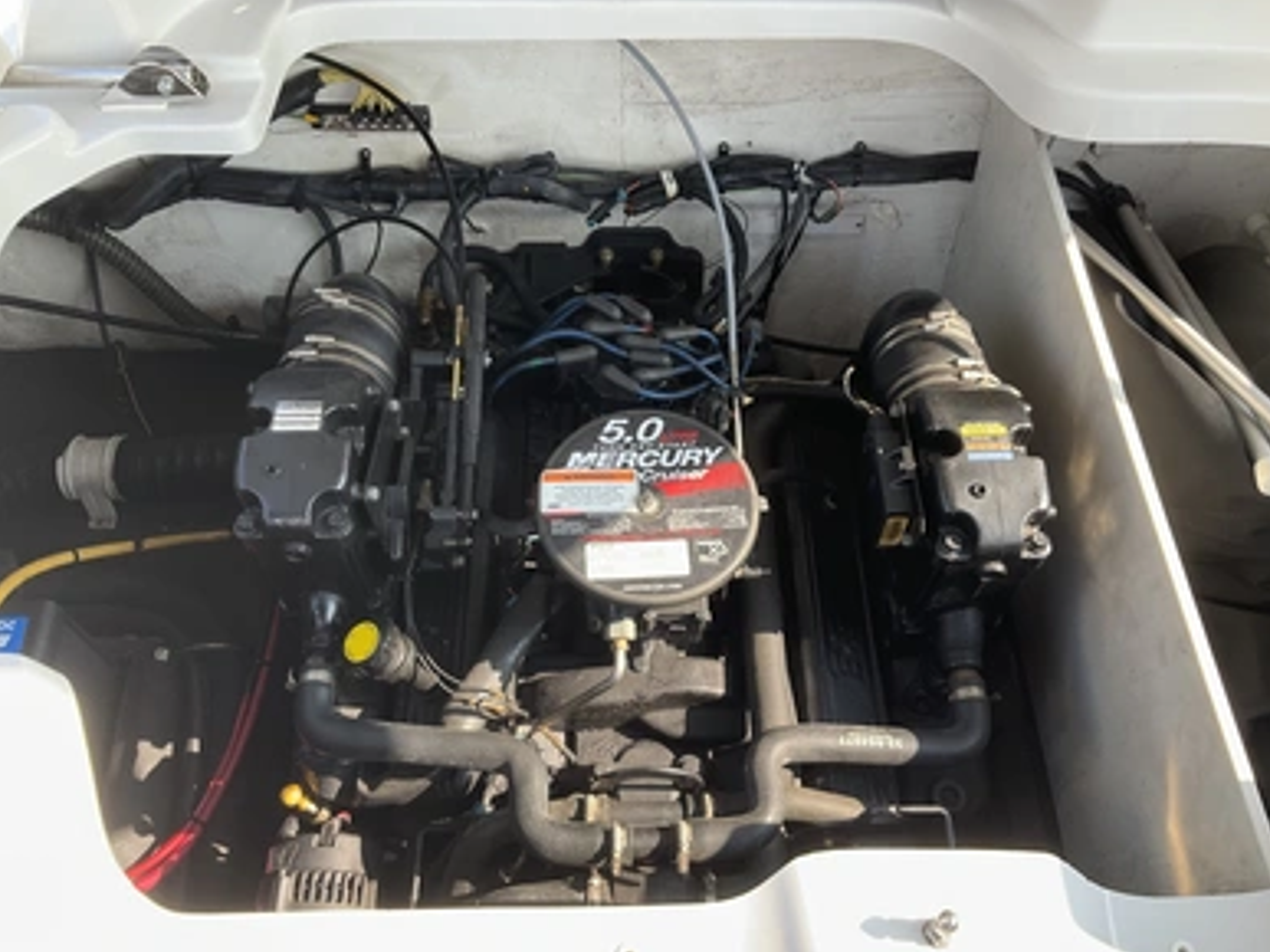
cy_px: 476
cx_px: 653
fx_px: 1100
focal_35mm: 30
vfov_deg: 46.8
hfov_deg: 60.0
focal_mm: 3
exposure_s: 1/222
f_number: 1.8
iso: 25
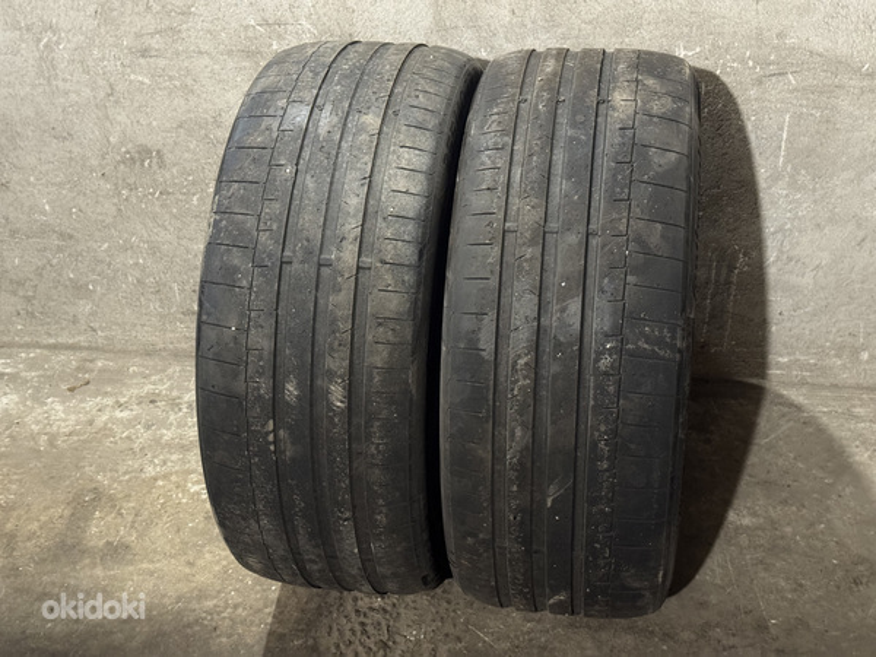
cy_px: 328
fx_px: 1215
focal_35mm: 48
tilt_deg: -36.9
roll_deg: +2.1
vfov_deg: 30.3
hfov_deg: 39.7
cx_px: 438
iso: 800
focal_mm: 6.76
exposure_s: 1/18
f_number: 1.78
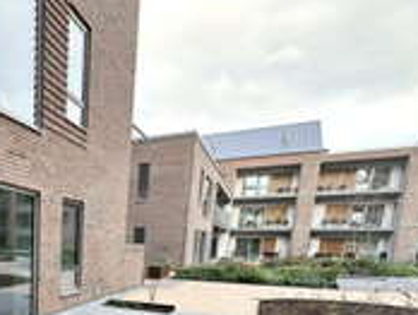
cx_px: 35
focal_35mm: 30
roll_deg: -1.7
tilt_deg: -10.4
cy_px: 310
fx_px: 363
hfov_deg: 52.1
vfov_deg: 41.3
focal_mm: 2.22
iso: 40
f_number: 2.2
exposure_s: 1/122
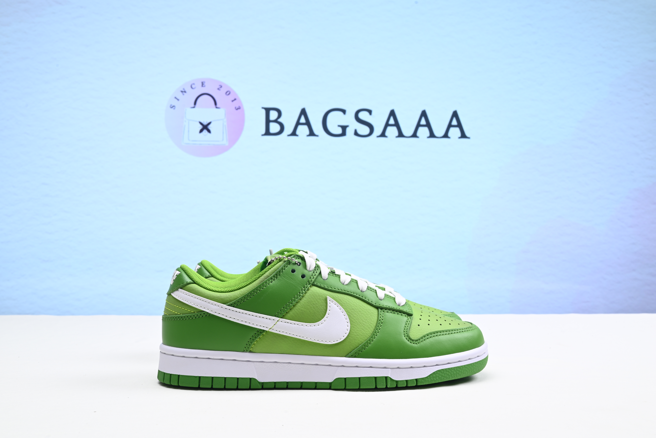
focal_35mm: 40
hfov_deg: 48.4
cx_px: 328
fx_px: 729
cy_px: 219
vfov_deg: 33.4
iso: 100
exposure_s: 1/2
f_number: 16
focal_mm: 40
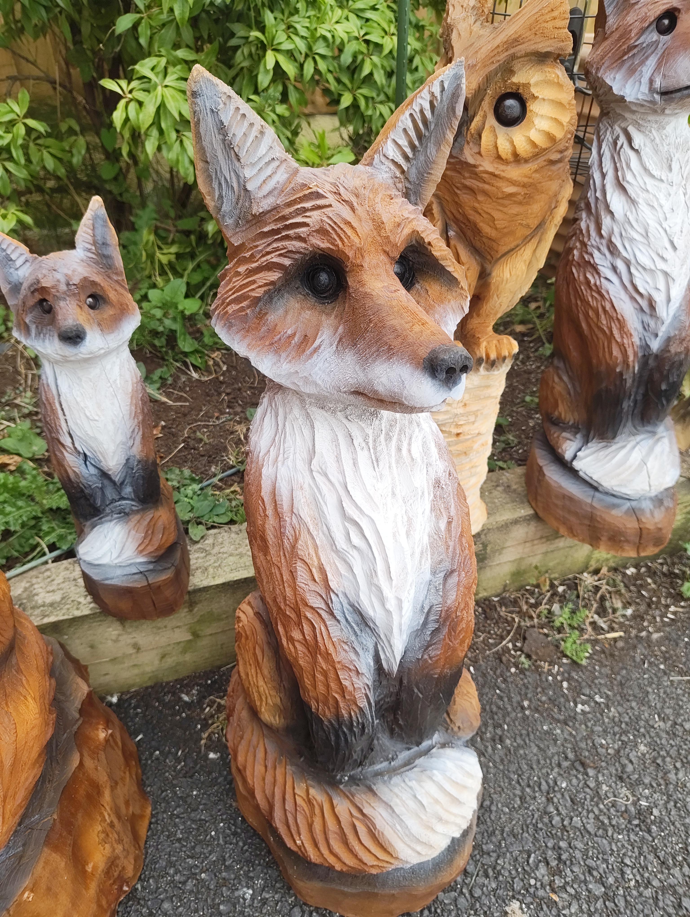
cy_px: 458
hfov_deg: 56.9
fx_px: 636
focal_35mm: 24
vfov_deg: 71.5
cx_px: 345
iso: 50
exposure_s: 1/334
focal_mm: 5.56
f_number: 1.88
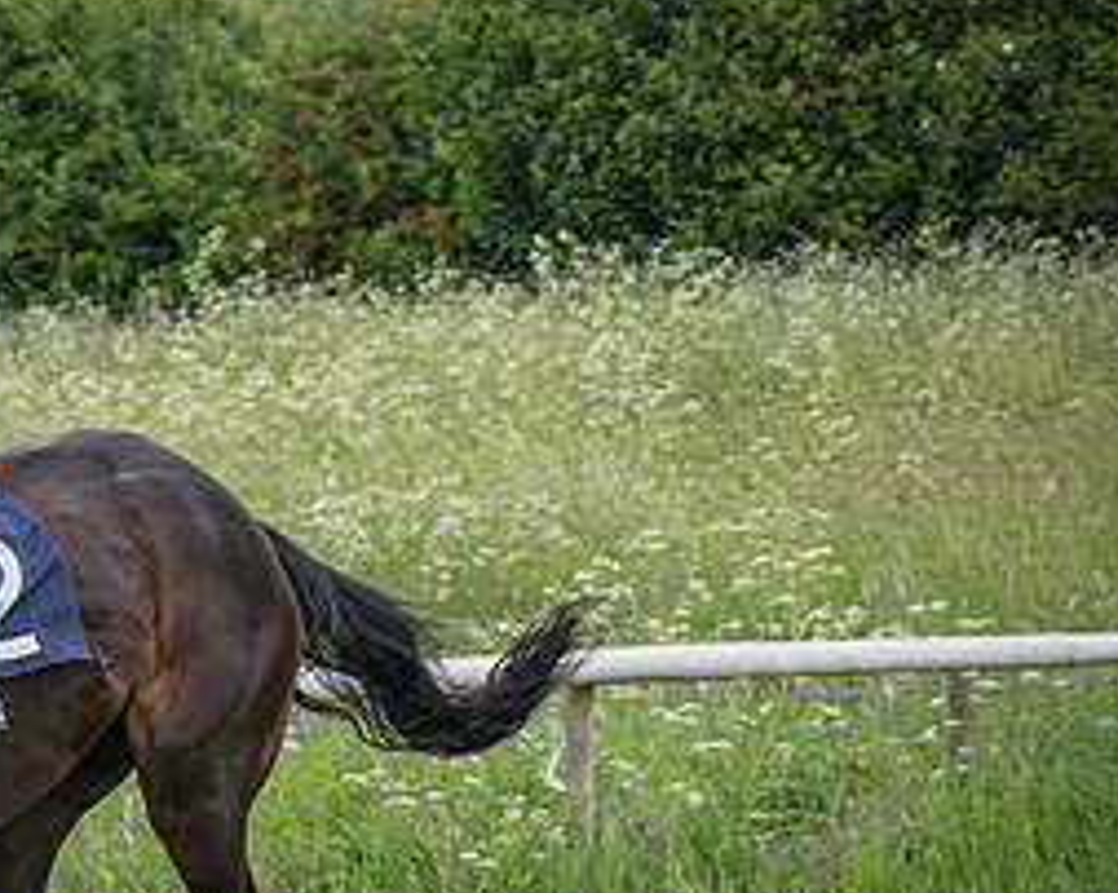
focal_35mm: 263
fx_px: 8696
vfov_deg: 5.9
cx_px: -336
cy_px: 610
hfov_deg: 7.3
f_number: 5
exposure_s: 1/1000
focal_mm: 70
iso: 400
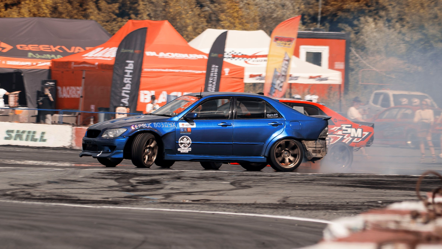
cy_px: 133
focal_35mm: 522
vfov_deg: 2.3
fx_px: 6121
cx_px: 228
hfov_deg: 4.1
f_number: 10
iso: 100
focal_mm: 200
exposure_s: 1/125
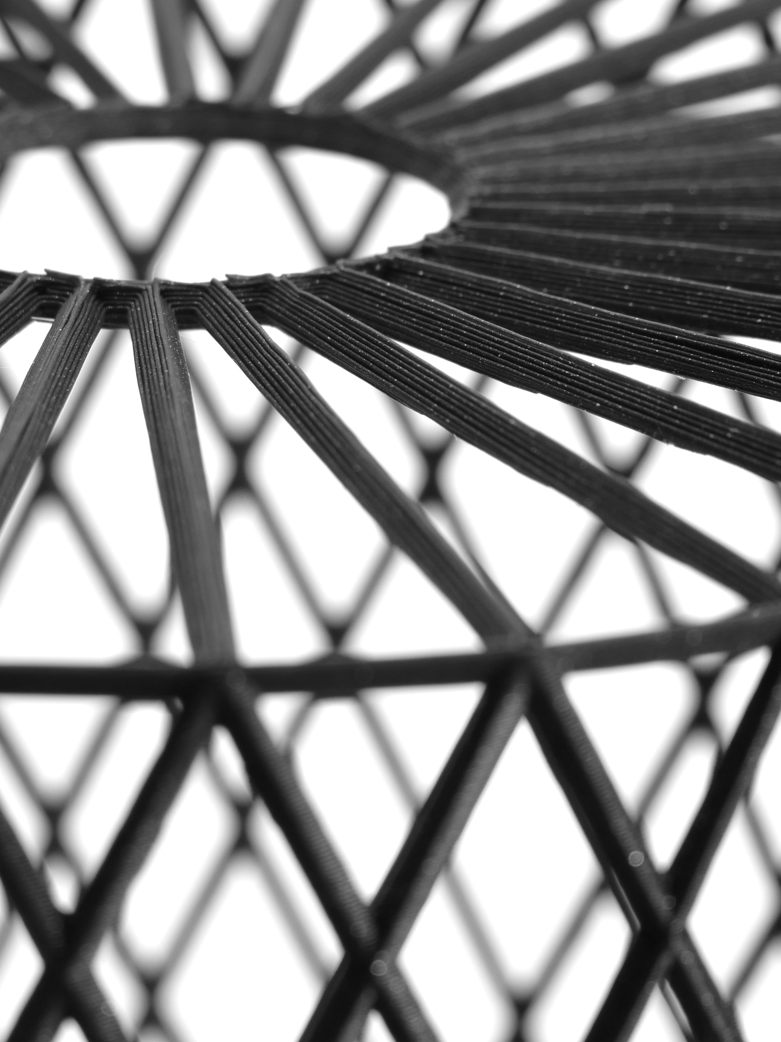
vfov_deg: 11.2
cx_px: 302
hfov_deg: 8.4
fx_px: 5325
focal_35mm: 177
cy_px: 408
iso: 200
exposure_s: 1/100
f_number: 5.6
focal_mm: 60
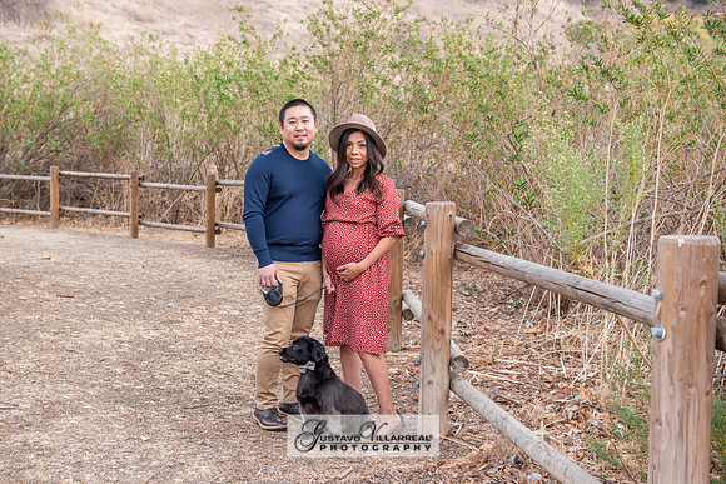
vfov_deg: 28.1
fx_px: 968
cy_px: 242
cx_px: 363
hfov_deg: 41.1
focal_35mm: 48
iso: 500
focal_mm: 48
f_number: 5
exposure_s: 1/125
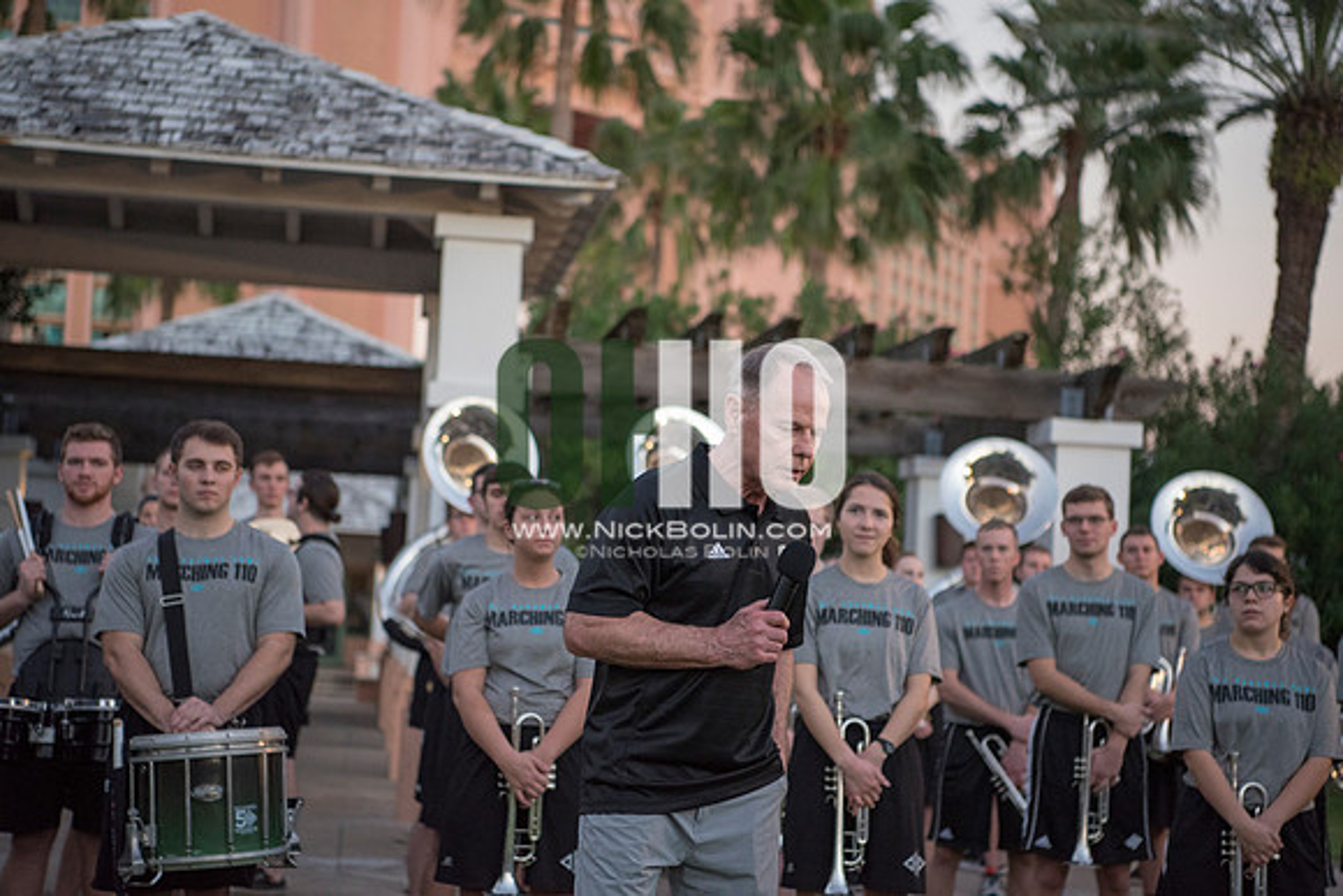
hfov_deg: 28.8
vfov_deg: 19.5
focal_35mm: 70
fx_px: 2612
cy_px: 448
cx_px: 672
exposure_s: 1/800
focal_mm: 70
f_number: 3.2
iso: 2000
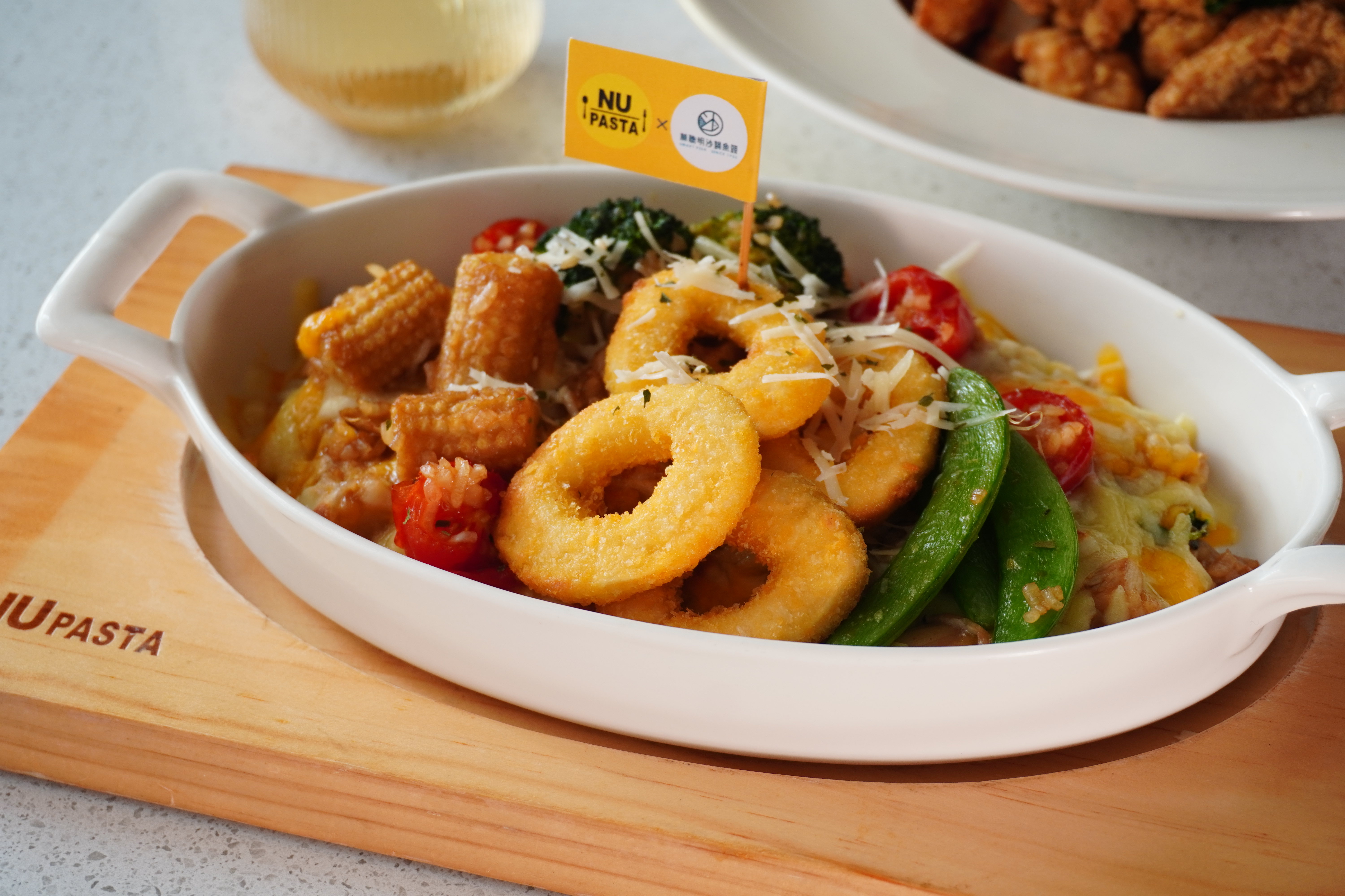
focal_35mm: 60
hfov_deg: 33.4
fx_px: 2241
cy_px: 448
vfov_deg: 22.6
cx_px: 672
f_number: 5.6
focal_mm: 40
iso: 250
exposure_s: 1/80
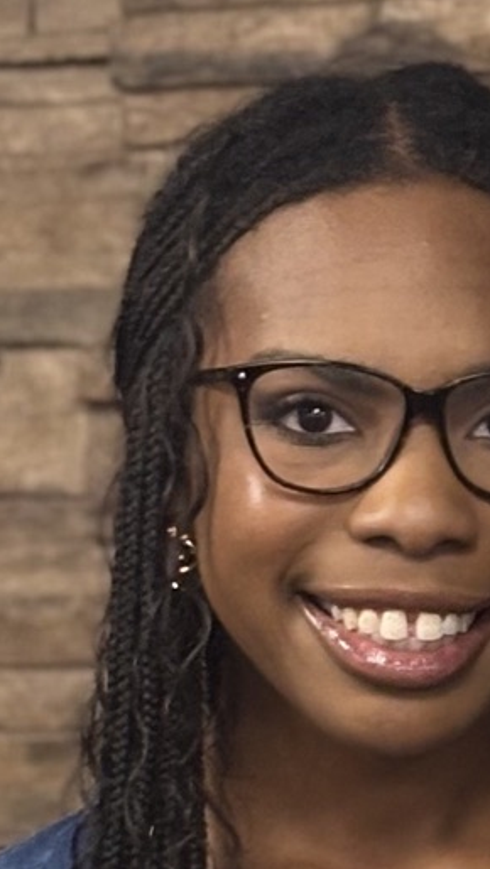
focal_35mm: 264
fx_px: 6093
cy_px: 1213
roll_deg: +1.0
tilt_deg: -6.5
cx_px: 487
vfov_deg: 8.0
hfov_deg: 4.6
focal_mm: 5.96
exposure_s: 1/40
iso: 250
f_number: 1.6
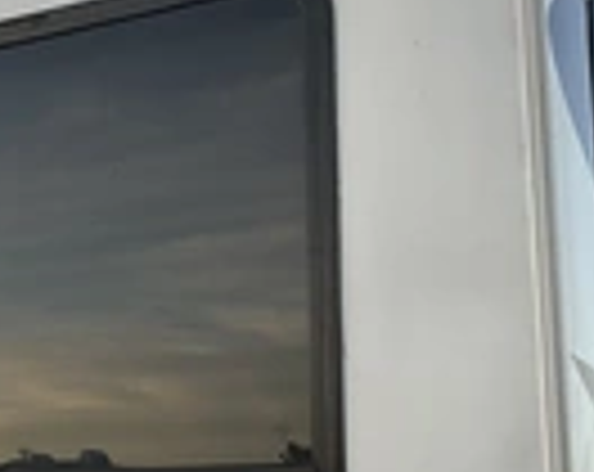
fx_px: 1509
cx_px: 36
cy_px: 207
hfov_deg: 21.7
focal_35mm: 86
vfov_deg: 17.8
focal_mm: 3
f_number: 1.8
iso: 20
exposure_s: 1/188
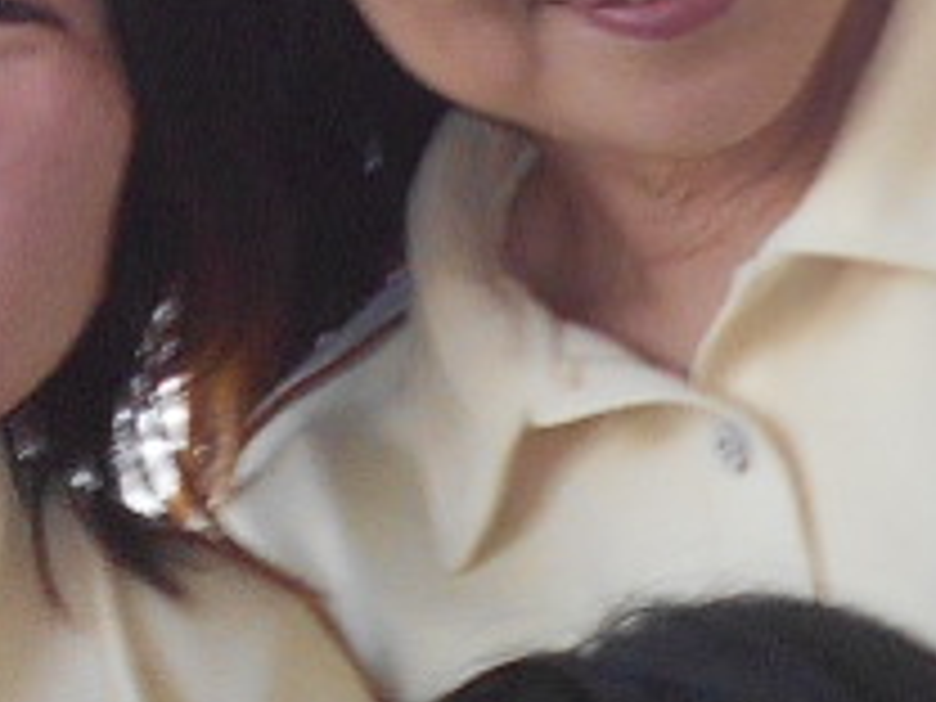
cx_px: -50
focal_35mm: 261
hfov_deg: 7.5
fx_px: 7057
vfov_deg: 5.7
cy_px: 954
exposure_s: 1/30
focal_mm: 5.8
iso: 140
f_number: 3.6
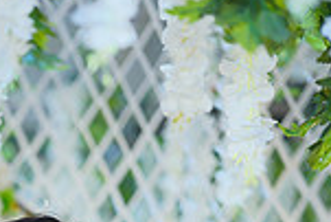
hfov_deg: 6.3
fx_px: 3009
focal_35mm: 327
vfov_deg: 4.1
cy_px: 519
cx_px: -80
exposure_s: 1/160
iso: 125
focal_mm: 85
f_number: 1.4
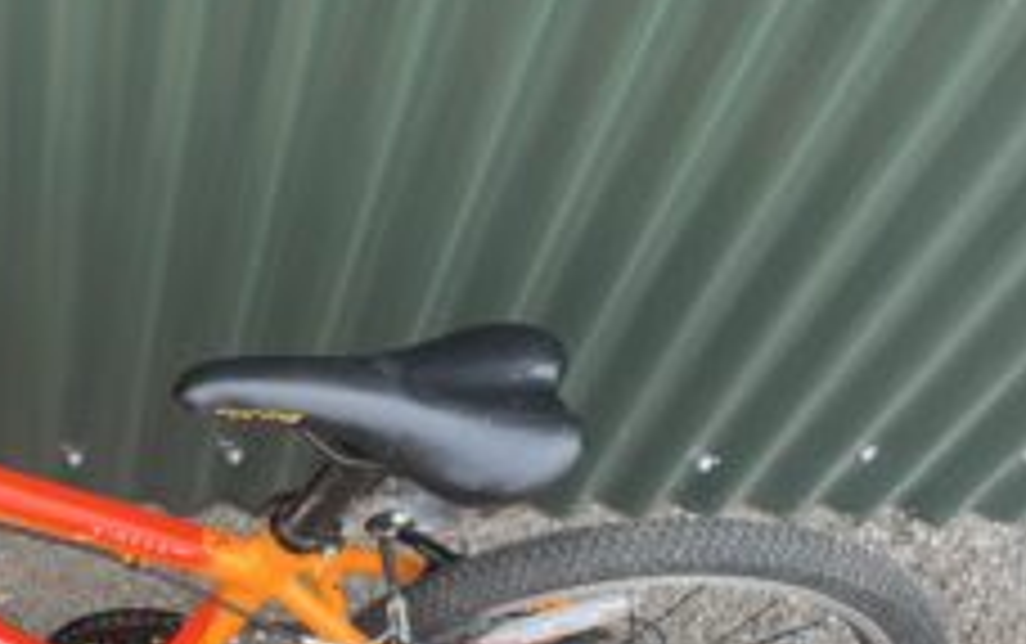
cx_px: 22
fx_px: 1623
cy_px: 464
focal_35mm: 58
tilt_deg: -59.2
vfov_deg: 22.3
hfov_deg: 32.5
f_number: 1.6
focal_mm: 5.1
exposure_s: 1/452
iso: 50
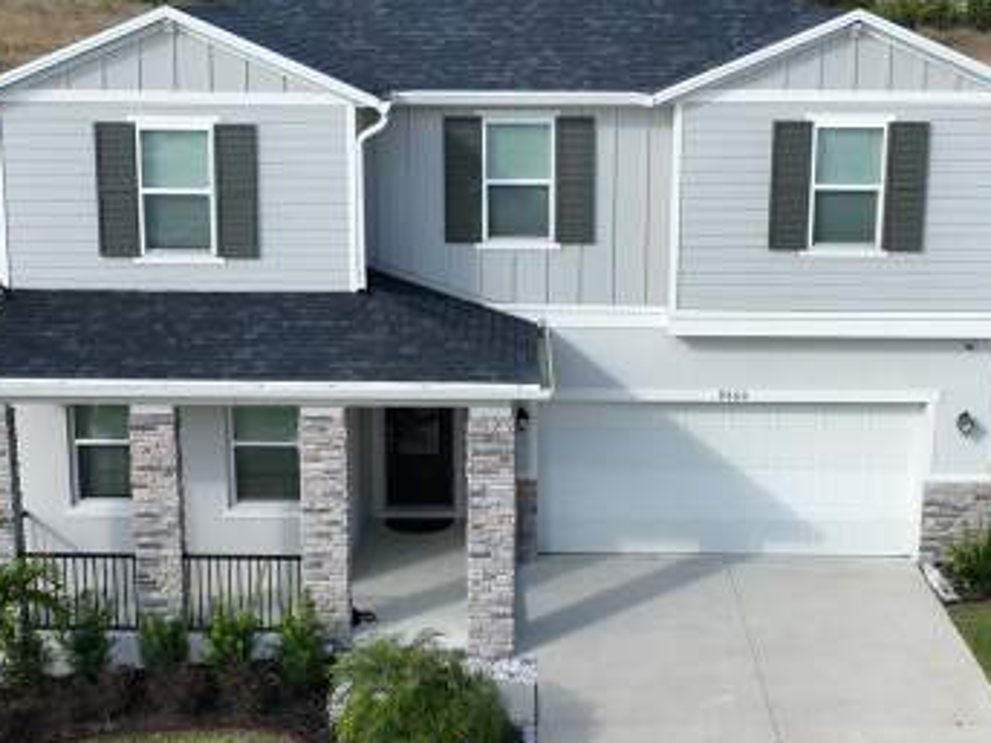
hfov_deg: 34.4
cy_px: 348
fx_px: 1603
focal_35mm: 56
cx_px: 514
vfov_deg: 26.1
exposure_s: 1/1250
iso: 100
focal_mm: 12.29
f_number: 2.8
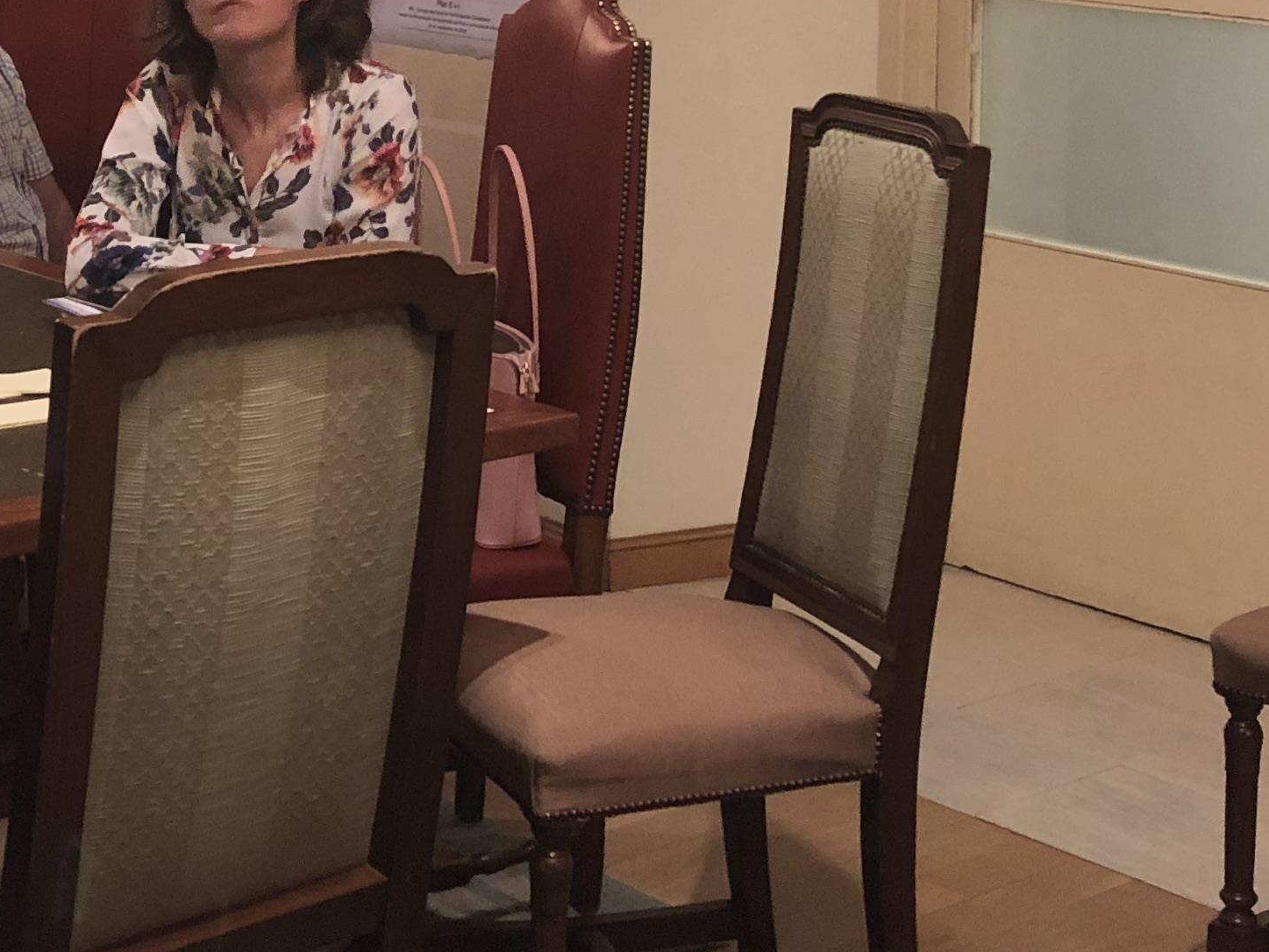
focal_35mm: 78
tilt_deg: -1.3
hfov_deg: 25.0
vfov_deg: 18.1
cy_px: -158
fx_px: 2860
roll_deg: -1.0
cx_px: 537
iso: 64
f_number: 1.8
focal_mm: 3.99
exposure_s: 1/17
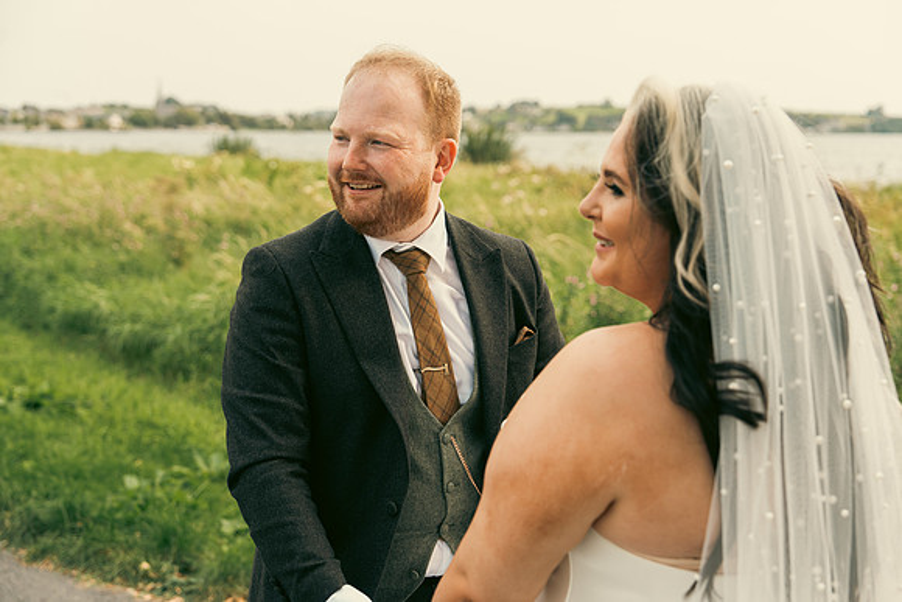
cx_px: 451
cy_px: 301
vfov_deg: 28.7
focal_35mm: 47
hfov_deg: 41.9
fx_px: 1178
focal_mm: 47
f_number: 3.5
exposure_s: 1/320
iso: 125
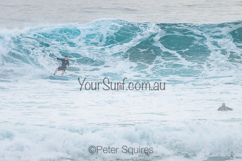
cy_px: 74
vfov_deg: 2.5
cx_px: 123
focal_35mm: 549
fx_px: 3694
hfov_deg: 3.8
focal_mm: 400
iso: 500
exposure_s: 1/1250
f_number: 6.3
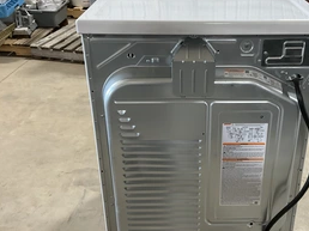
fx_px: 401
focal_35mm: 45
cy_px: 128
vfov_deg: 32.1
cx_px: 194
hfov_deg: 41.8
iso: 125
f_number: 1.8
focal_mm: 3
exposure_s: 1/60
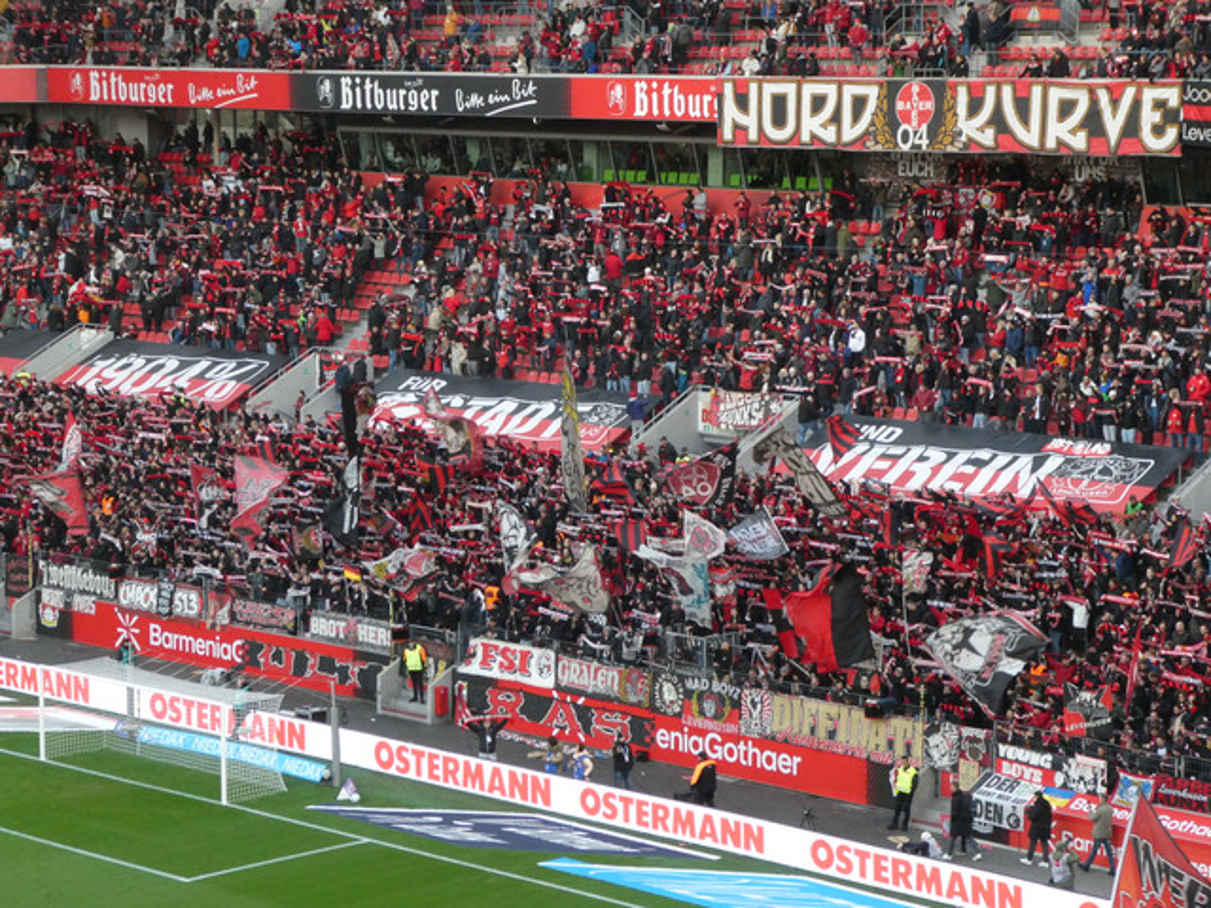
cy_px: 454
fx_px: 3149
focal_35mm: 90
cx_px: 606
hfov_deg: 21.8
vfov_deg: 16.4
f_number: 4.9
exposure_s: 1/80
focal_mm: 16.1
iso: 400
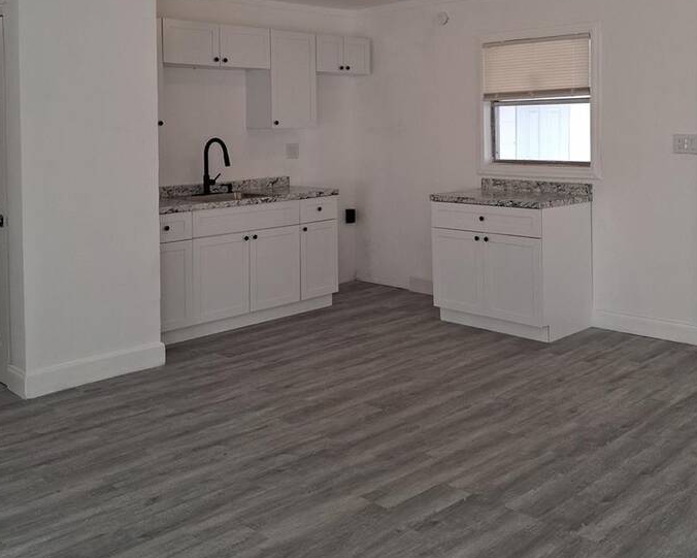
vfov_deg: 37.3
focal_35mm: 39
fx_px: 805
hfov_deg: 46.8
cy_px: 139
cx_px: 380
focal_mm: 4
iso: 160
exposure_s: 1/100
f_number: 1.8
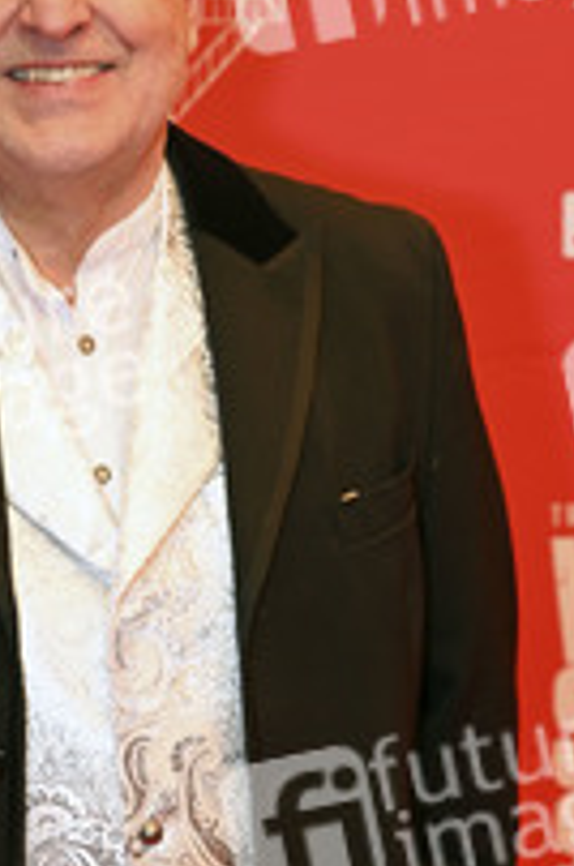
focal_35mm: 99
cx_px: 51
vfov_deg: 20.6
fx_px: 2376
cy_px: 596
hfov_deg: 13.6
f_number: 2.8
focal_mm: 50
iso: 1250
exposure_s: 1/125
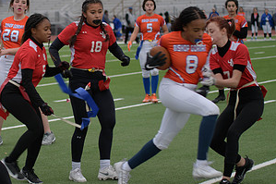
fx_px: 1042
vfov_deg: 10.1
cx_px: 53
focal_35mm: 136
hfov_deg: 15.0
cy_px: 86
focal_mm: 70
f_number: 2.8
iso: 200
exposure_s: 1/200
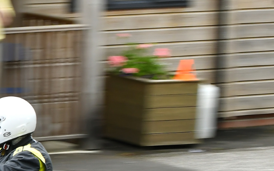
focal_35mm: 425
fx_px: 3174
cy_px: 83
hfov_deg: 4.9
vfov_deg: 3.1
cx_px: -147
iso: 320
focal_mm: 86
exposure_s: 1/60
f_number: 5.6
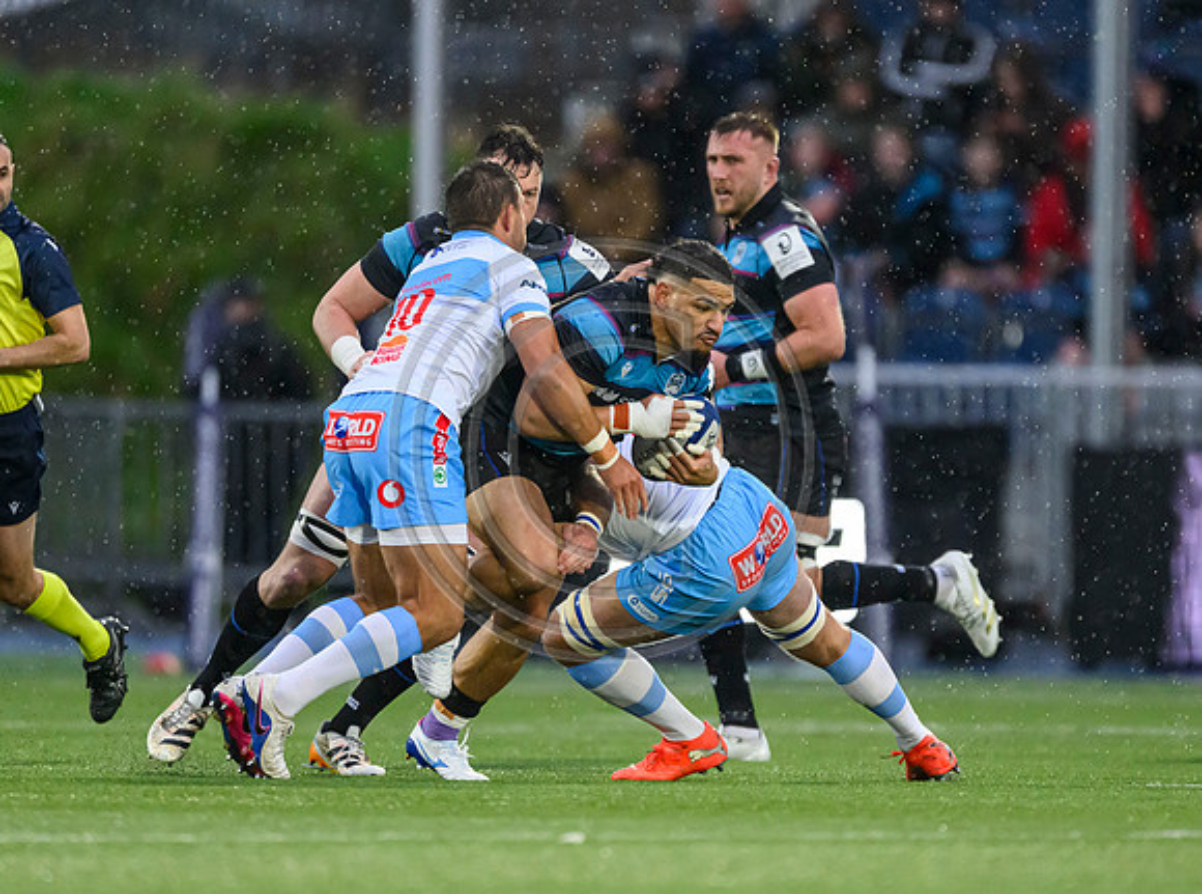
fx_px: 30033
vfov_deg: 1.7
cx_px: 620
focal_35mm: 868
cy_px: 529
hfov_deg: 2.3
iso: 4000
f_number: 4
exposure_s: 1/1600
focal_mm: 560
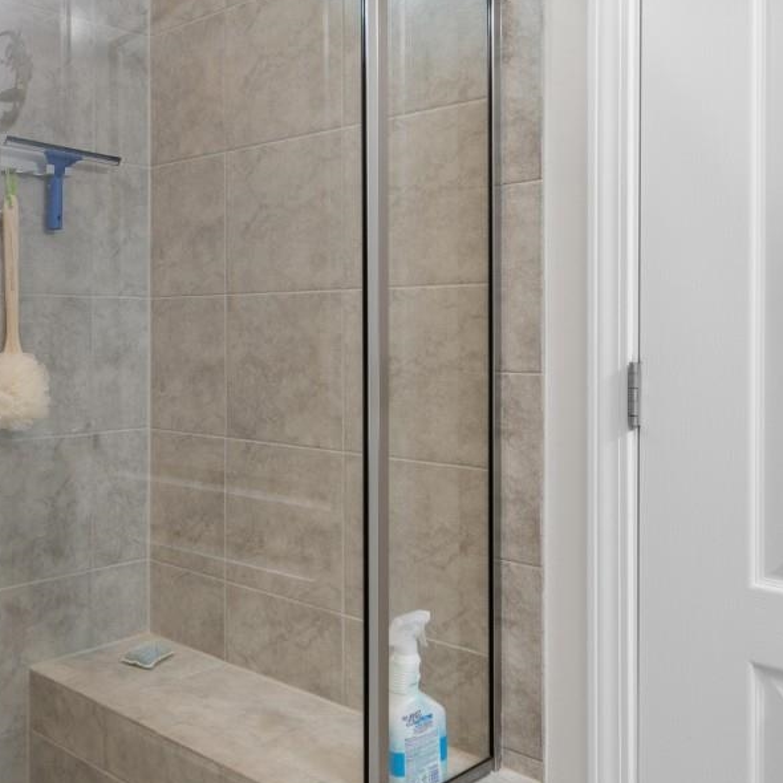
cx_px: 89
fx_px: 896
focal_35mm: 35
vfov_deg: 47.0
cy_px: 328
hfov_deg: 43.4
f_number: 4.5
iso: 100
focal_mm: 10
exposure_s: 1/6
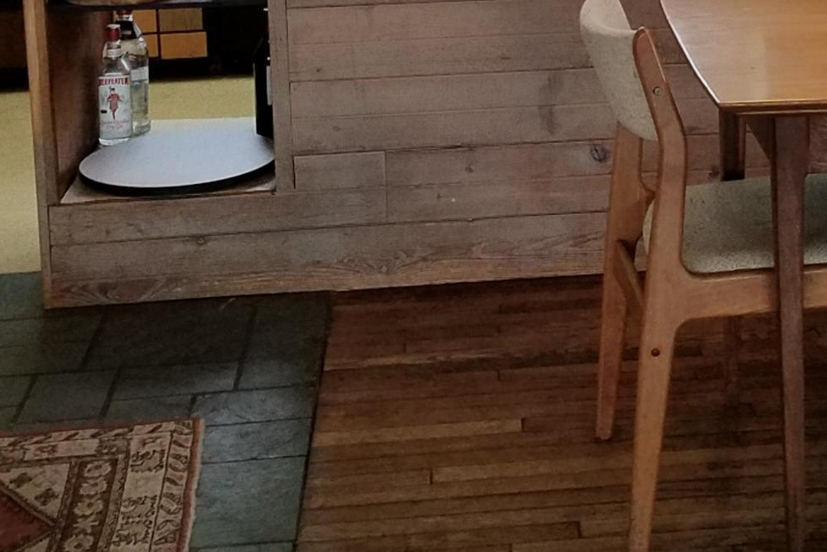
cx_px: 615
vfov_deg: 16.0
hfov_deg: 24.5
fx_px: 1884
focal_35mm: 82
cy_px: -117
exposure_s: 1/168
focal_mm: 4.2
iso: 40
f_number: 1.7
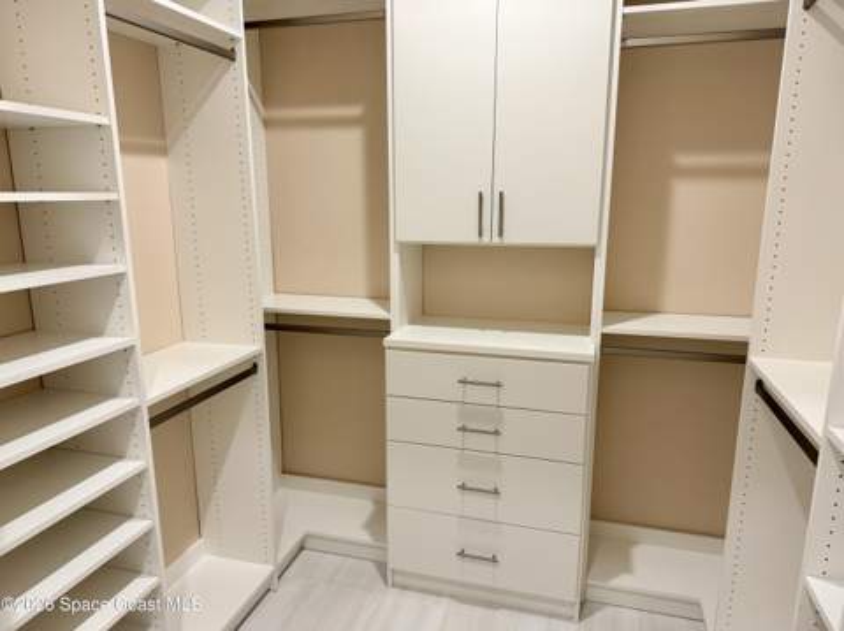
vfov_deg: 56.7
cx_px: 422
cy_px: 316
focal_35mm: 24
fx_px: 585
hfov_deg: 71.7
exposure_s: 1/60
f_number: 1.78
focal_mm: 6.76
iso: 160
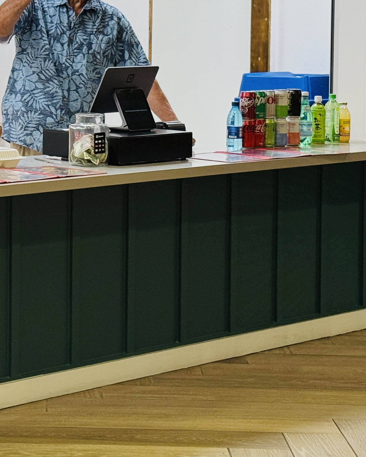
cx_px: 4
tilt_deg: -3.1
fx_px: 1543
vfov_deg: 16.7
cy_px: 91
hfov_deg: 13.3
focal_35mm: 114
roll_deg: -0.1
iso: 80
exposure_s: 1/120
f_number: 1.78
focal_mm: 6.76
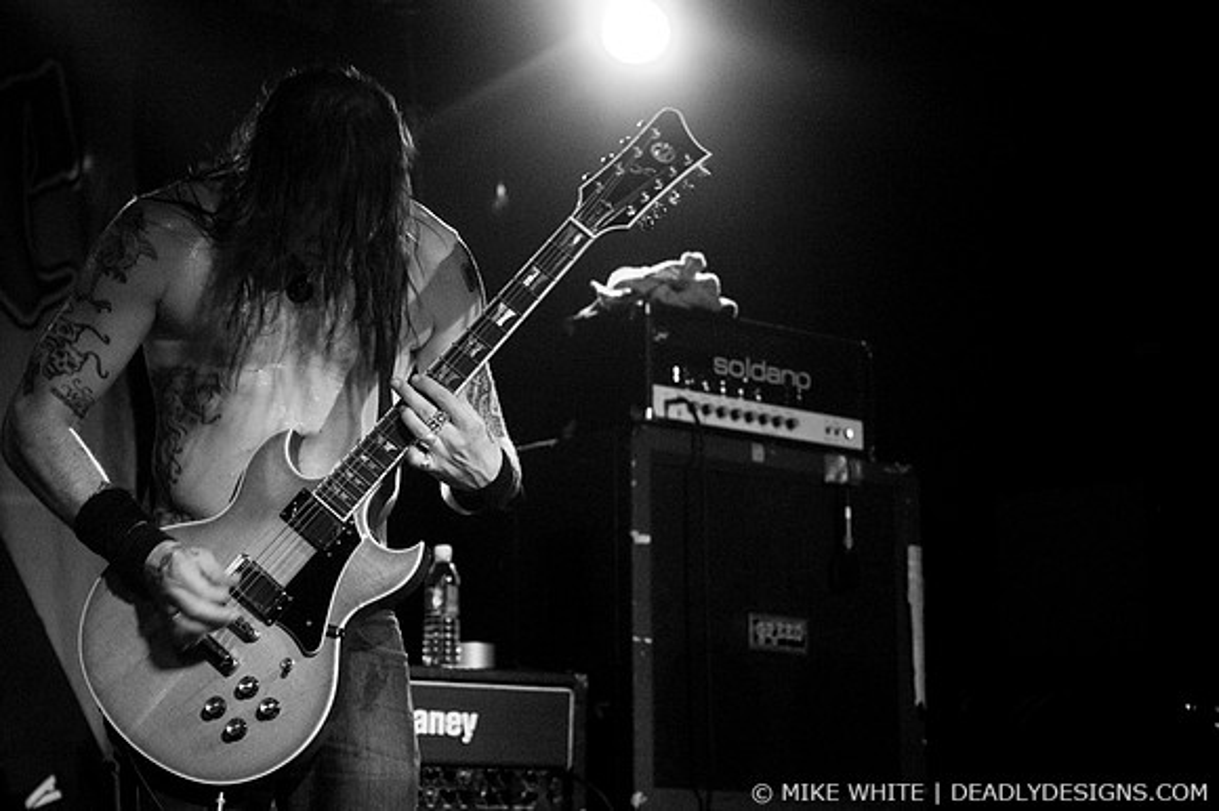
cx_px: 610
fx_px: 2640
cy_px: 406
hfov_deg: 26.0
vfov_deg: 17.5
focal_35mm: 78
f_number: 2.8
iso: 800
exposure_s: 1/50
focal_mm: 52
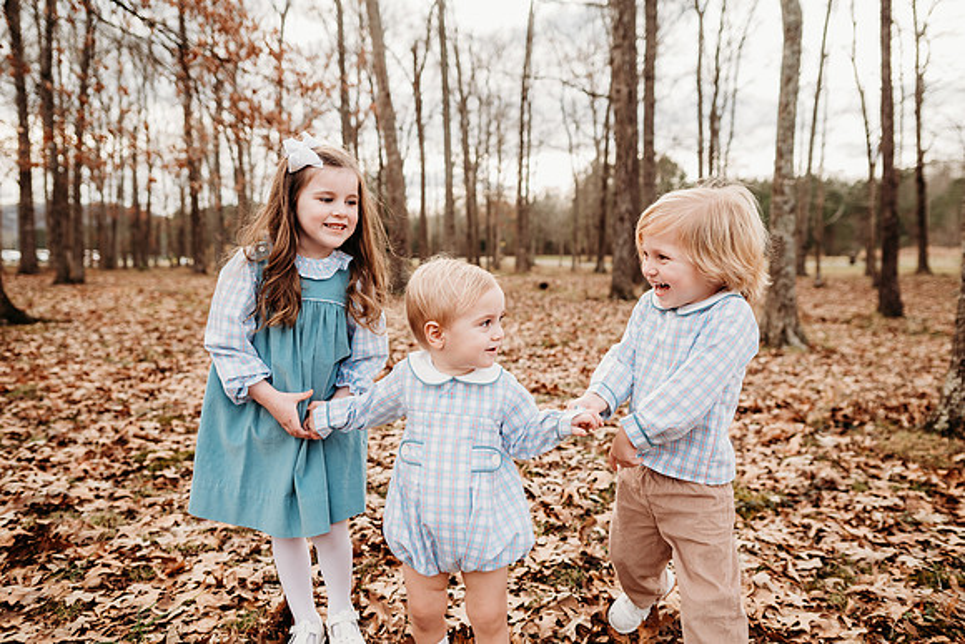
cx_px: 482
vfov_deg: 53.2
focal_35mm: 24
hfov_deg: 73.7
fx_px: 643
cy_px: 322
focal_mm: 24
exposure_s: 1/250
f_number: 3.2
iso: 100
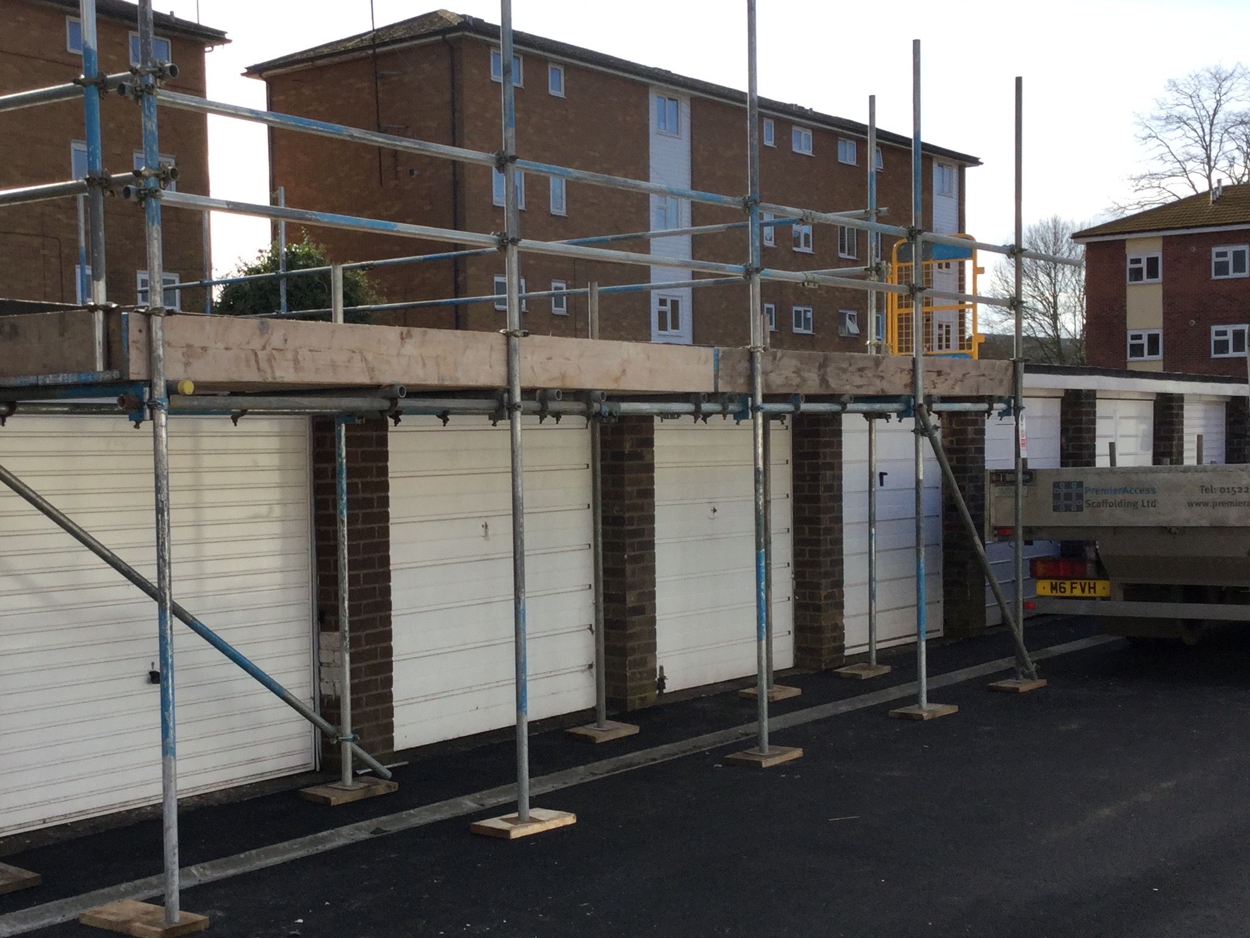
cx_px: 427
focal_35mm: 49
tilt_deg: -1.7
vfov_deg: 29.7
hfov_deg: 38.5
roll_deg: +1.4
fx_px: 1770
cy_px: 524
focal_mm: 3.3
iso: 25
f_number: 2.4
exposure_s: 1/734
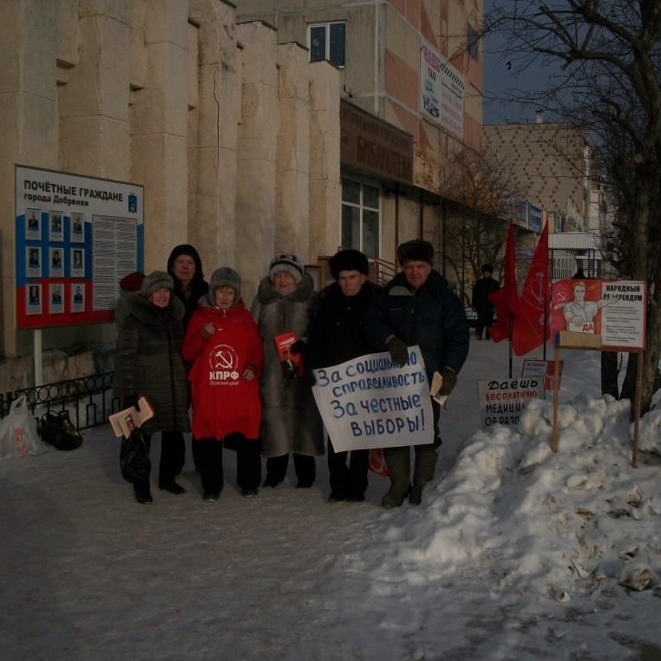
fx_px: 821
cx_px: 395
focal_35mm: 38
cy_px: 332
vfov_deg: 43.9
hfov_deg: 43.6
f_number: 5.5
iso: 80
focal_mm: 5.7
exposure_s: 1/1401
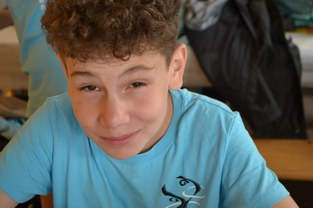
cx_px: 156
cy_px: 104
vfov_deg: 16.6
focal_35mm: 82
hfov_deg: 24.6
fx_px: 717
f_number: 5.6
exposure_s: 1/60
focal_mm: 55
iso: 800
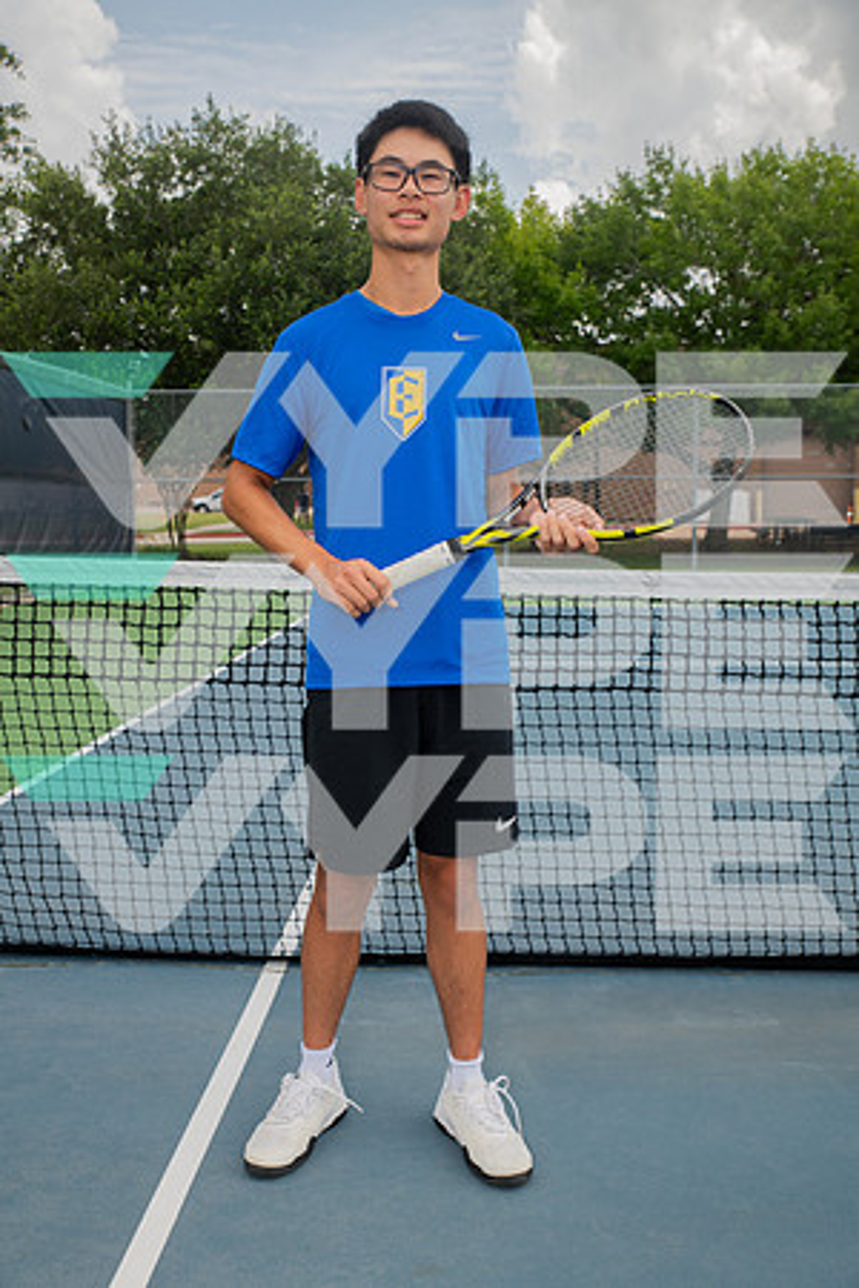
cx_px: 430
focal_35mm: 38
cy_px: 644
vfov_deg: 50.7
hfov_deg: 35.1
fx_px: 1360
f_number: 6.3
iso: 100
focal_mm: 38
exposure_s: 1/320
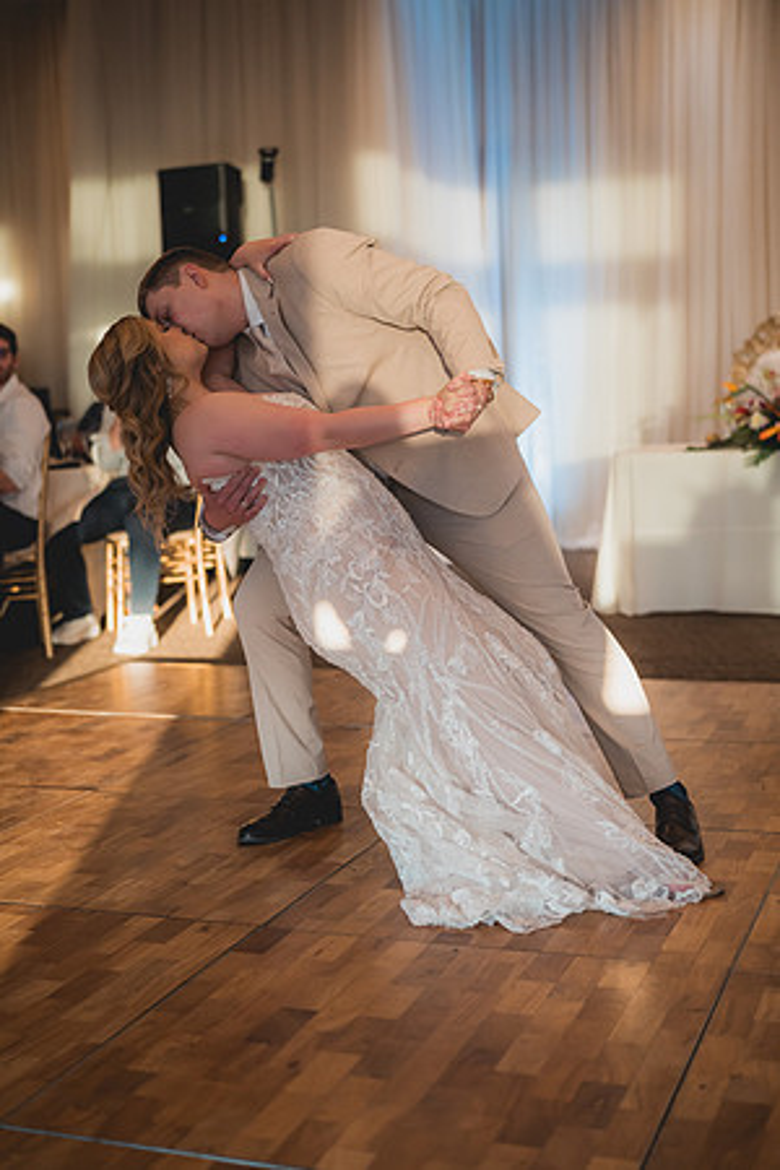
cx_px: 390
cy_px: 585
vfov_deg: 39.6
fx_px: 1625
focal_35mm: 50
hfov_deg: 27.0
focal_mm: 50
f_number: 1.8
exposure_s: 1/1000
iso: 1250
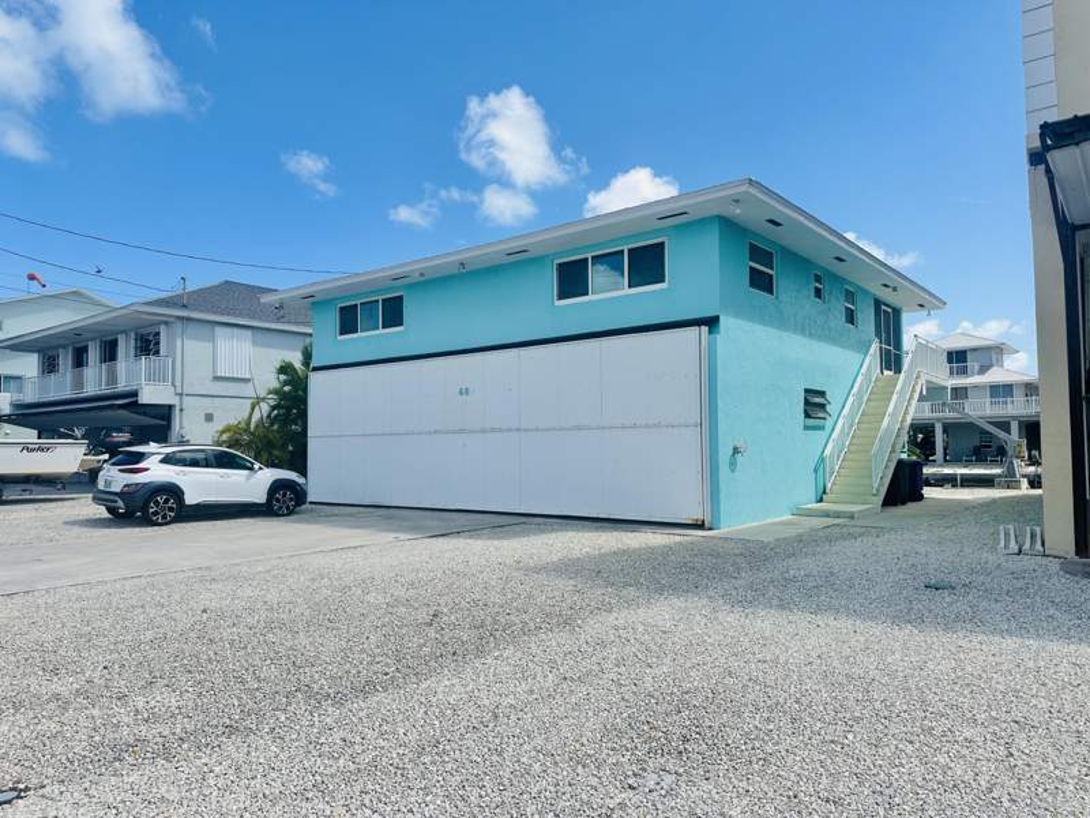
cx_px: 545
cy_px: 409
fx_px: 756
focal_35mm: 24
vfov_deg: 56.8
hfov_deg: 71.6
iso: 80
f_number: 1.78
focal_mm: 6.86
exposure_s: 1/5525
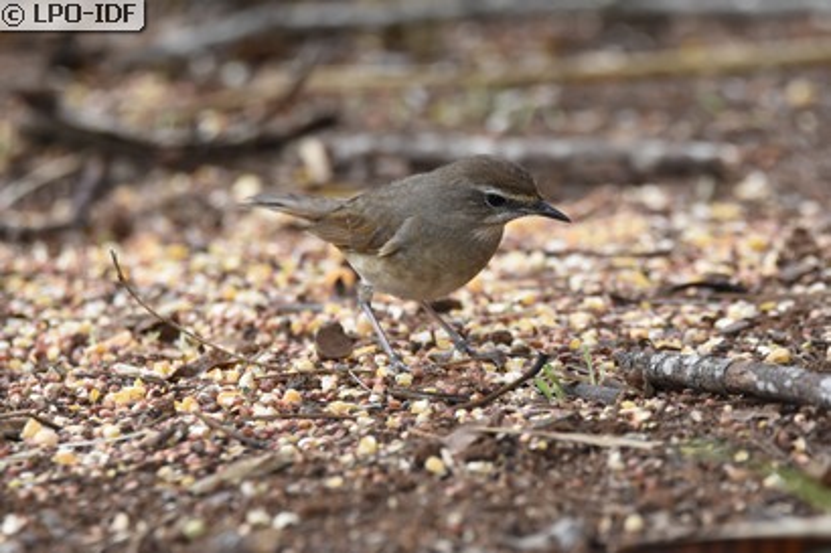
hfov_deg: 2.3
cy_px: 276
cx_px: 416
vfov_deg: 1.5
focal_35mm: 900
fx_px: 20766
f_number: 9
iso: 800
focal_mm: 600
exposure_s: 1/200
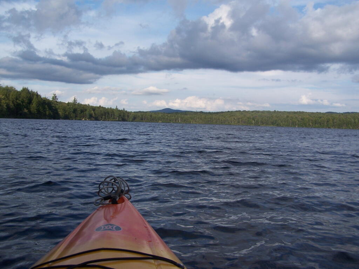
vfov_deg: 37.7
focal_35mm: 38
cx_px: 180
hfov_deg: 49.0
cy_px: 134
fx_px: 394
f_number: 4
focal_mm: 6.3
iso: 80
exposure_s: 1/640
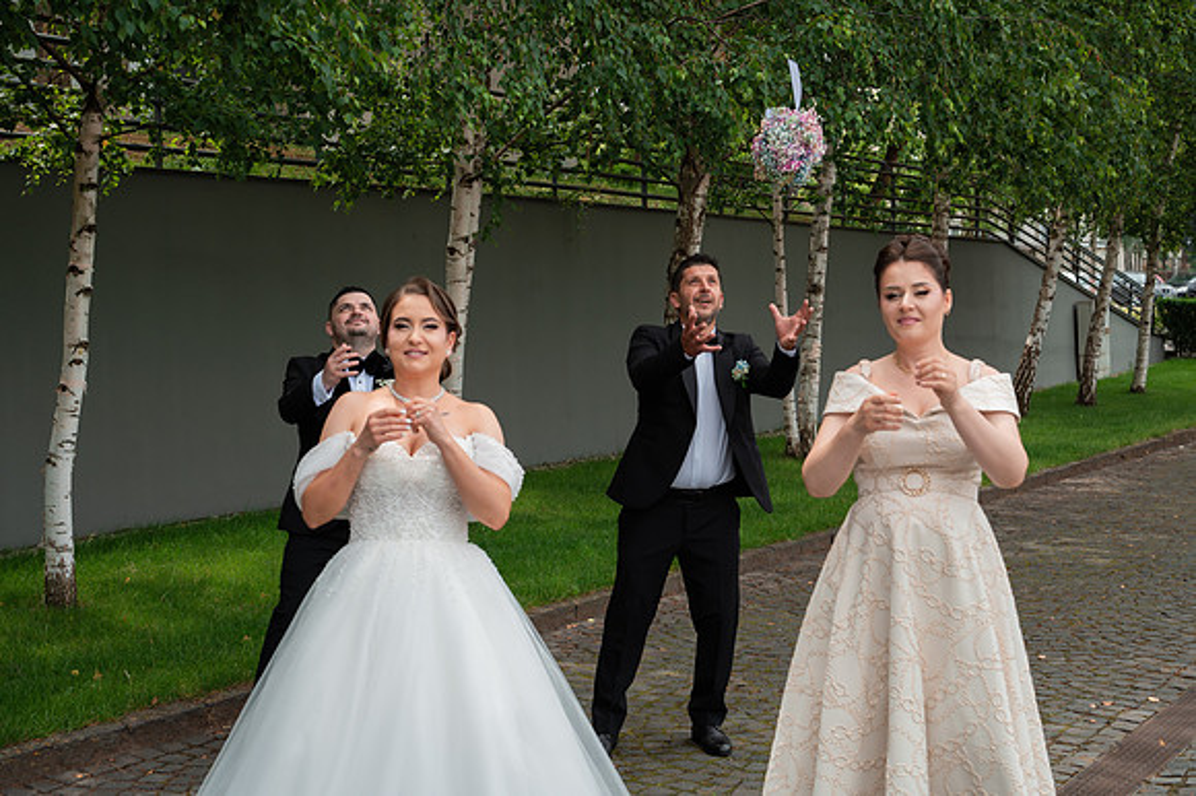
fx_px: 1693
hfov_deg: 38.9
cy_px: 398
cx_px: 598
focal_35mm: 51
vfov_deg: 26.5
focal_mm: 51
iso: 200
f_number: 5
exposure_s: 1/400
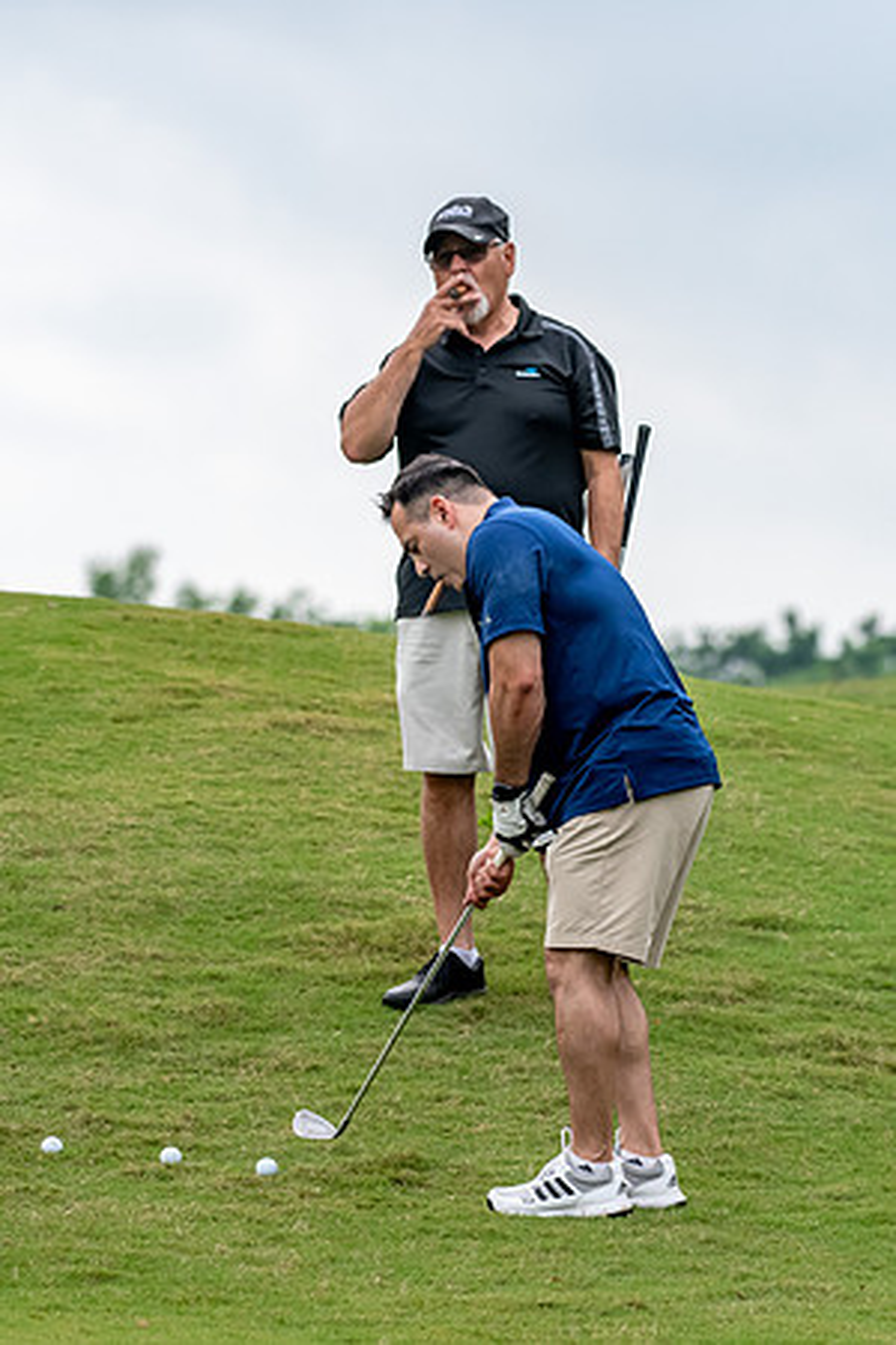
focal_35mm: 315
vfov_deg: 6.5
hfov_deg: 4.4
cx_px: 448
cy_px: 672
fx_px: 11759
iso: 1250
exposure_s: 1/2000
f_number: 5.6
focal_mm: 210
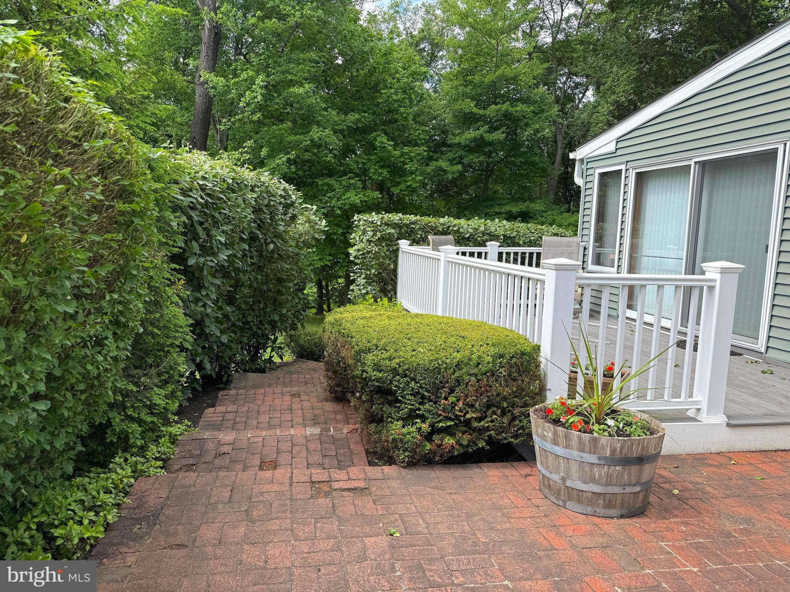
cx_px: 395
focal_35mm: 24
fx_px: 548
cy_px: 296
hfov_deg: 71.6
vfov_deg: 56.8
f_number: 1.78
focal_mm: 6.76
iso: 80
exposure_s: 1/1361
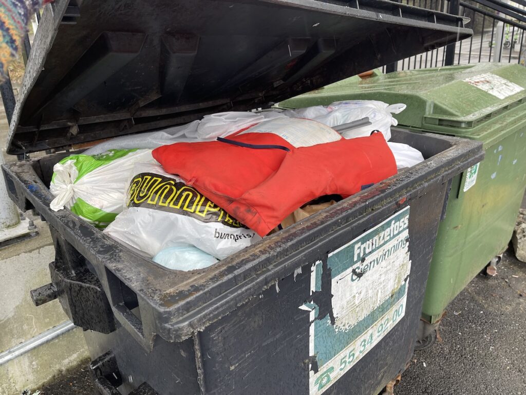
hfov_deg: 67.3
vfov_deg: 53.1
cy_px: 198
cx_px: 263
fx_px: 395
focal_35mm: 26
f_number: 1.6
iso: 40
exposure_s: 1/121
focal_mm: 5.1
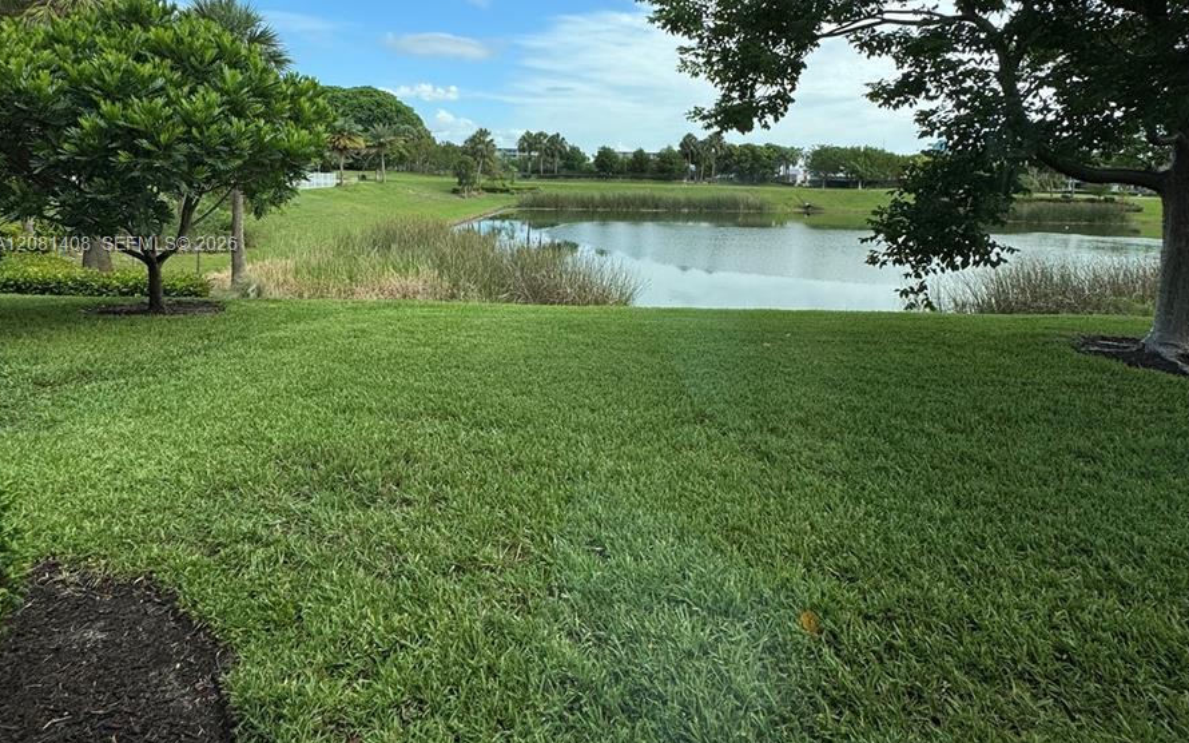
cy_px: 246
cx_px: 592
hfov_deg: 85.1
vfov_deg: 58.3
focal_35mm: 20
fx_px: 648
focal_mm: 2.22
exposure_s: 1/868
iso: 40
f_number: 2.2
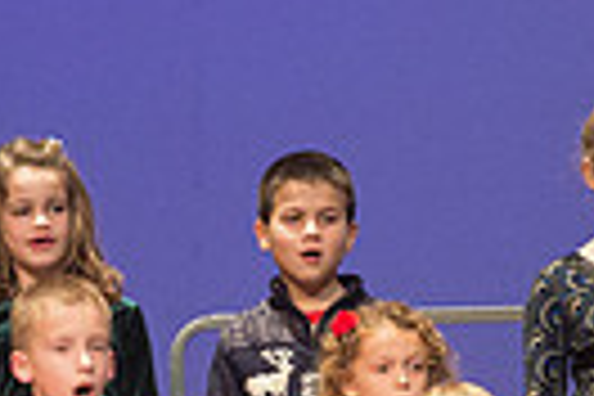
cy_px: 574
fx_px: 14486
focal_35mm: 878
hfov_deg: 2.3
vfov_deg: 1.6
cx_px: 261
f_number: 2.8
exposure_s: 1/250
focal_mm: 200
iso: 2500
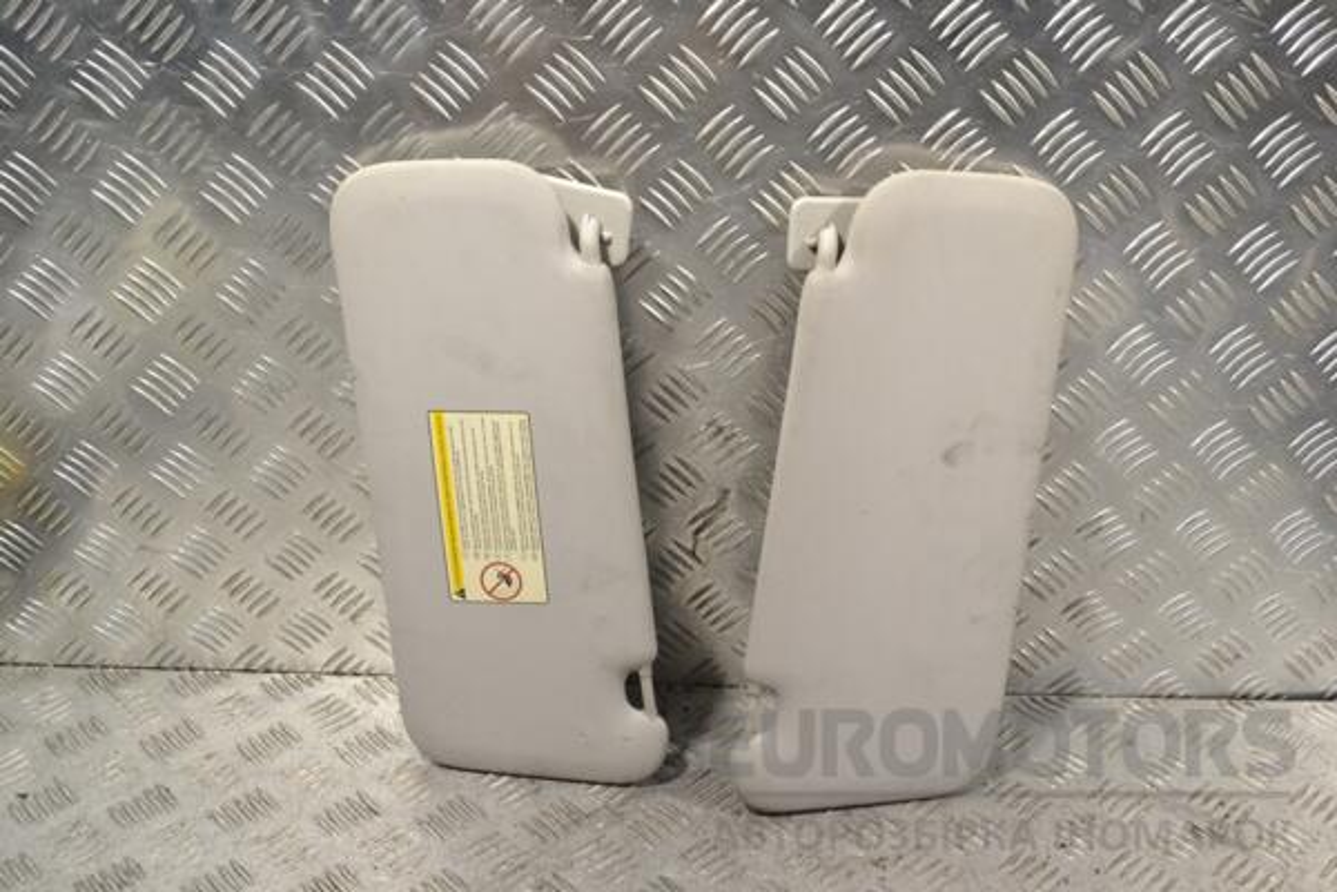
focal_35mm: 39
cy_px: 446
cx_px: 668
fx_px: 1448
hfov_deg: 49.6
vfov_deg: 34.2
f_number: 8
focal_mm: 26
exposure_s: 1/250
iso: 3200
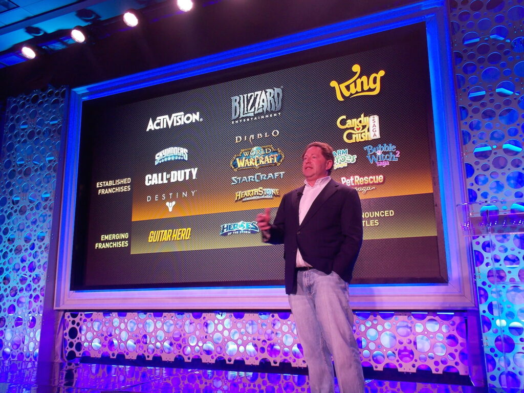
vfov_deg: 46.8
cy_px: 196
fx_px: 454
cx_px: 262
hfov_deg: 60.0
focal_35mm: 30
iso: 125
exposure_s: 1/30
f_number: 3.3
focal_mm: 5.3
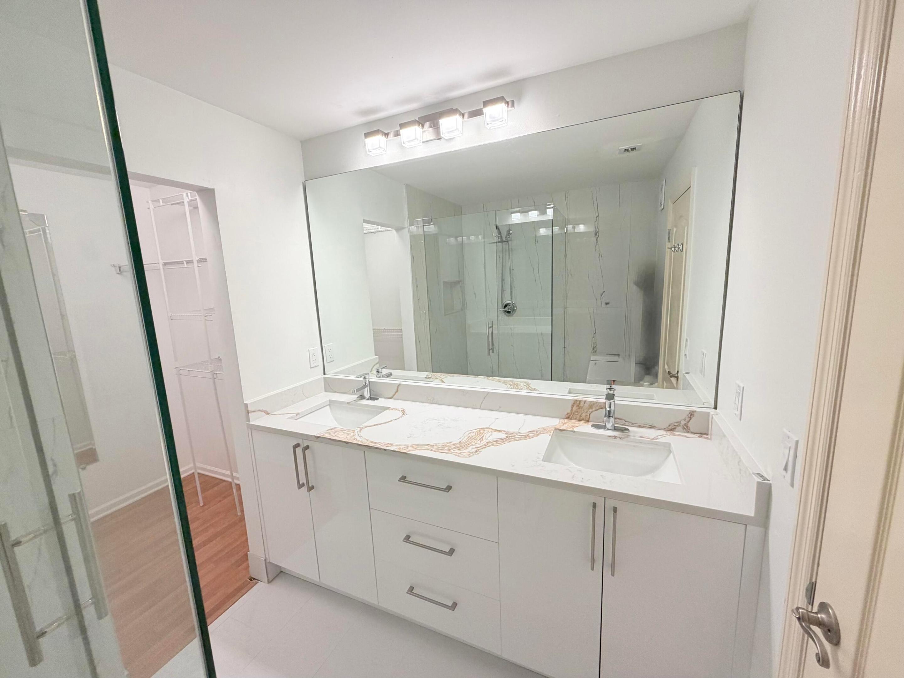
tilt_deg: -9.6
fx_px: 366
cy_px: 339
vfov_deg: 85.7
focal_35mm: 14
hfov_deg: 102.1
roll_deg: +3.1
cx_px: 452
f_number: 2.2
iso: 200
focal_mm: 2.22
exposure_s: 1/120
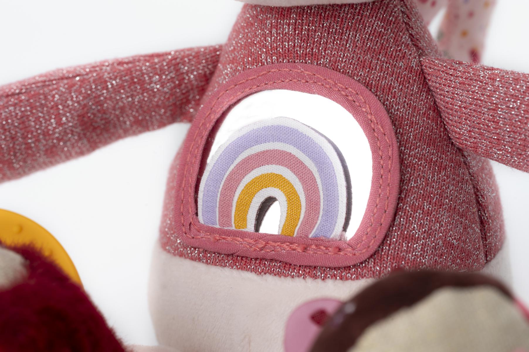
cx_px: 264
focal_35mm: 105
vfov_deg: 13.0
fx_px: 1542
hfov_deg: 19.5
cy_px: 176
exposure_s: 1/100
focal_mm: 105
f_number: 13
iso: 100
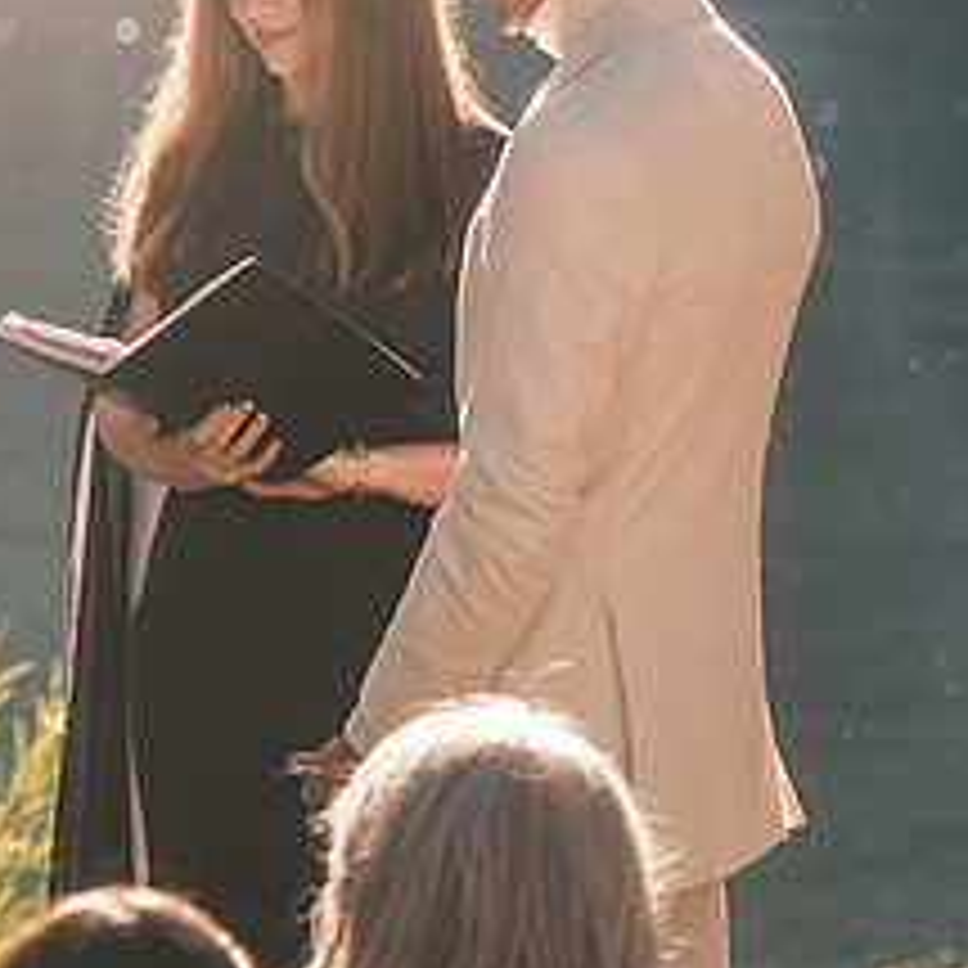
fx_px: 8764
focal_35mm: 277
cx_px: -162
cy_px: 205
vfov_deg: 6.3
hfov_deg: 6.3
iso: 200
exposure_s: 1/900
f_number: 2.8
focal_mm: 80.4
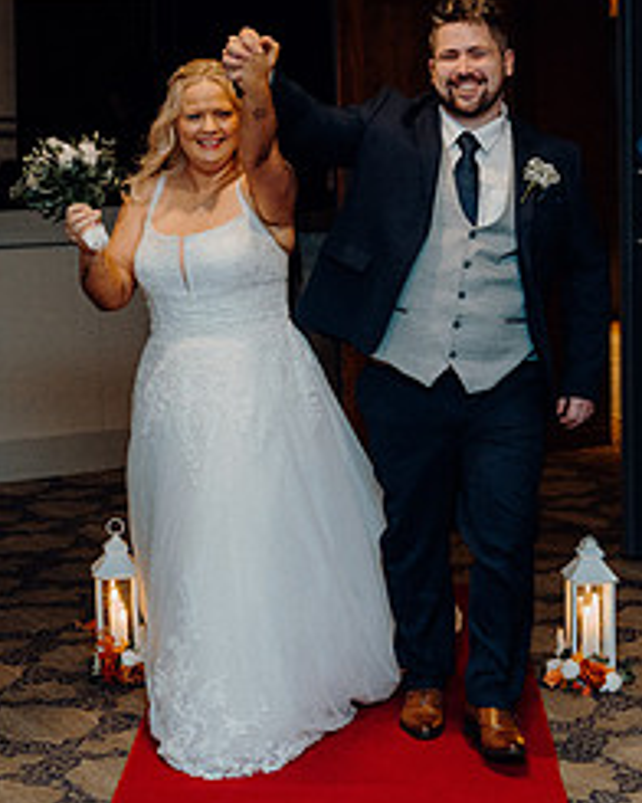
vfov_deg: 21.4
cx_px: 265
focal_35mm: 89
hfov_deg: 17.3
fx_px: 2114
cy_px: 287
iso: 2500
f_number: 3.5
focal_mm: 40
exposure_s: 1/160
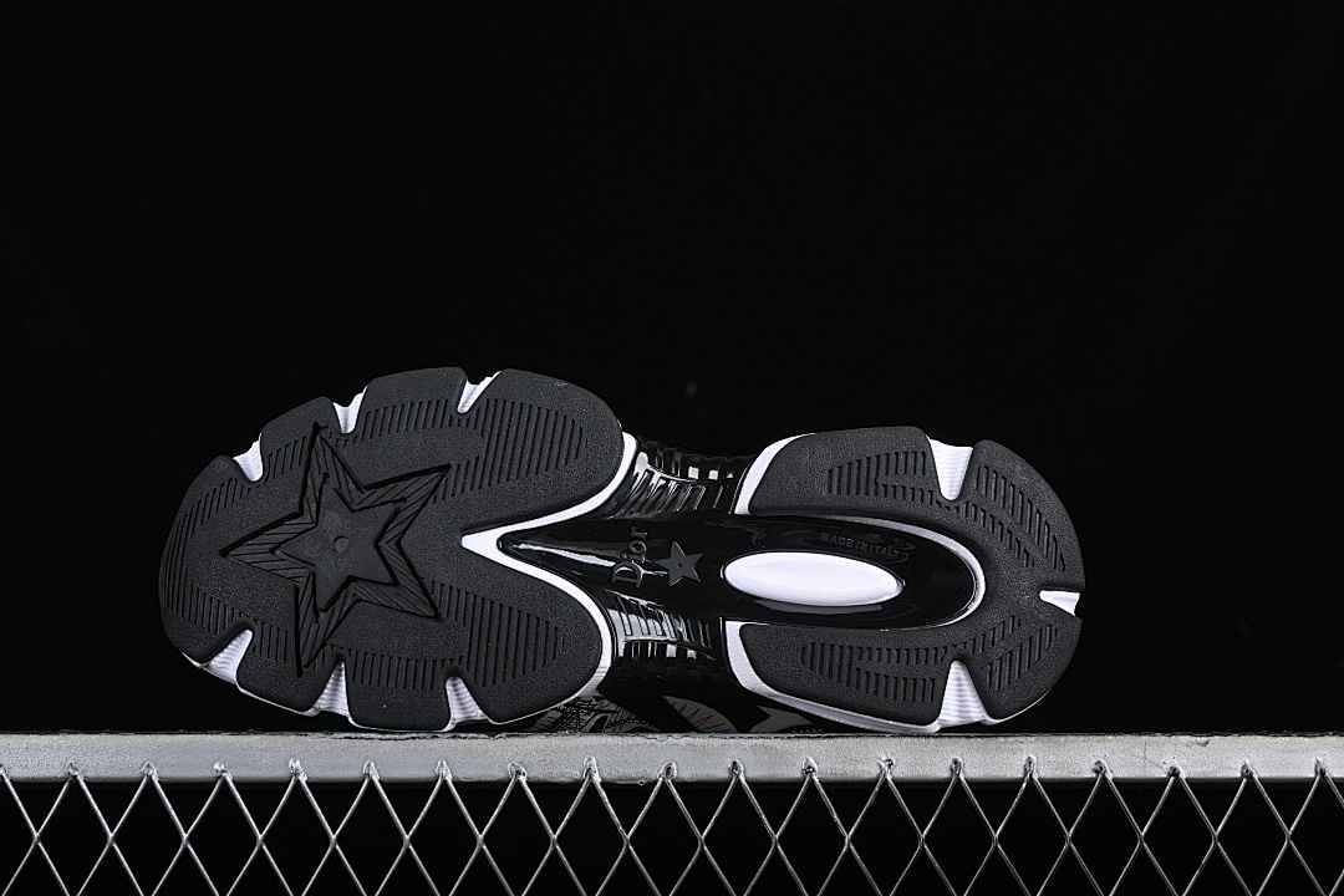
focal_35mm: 75
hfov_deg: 27.0
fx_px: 2800
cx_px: 672
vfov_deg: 18.2
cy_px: 448
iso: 200
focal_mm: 50
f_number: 7.1
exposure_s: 1/200
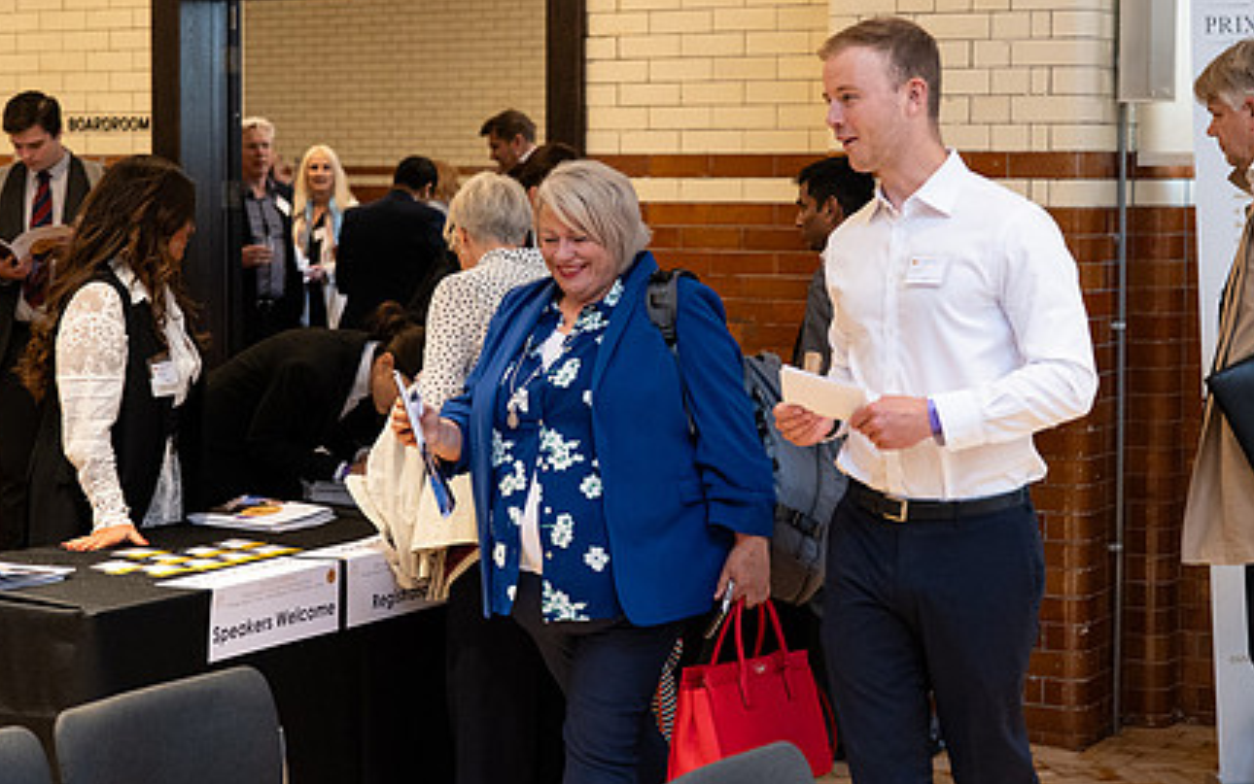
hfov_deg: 28.6
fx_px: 2461
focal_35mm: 72
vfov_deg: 18.1
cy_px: 302
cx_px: 662
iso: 2500
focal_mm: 50
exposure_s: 1/250
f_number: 3.2
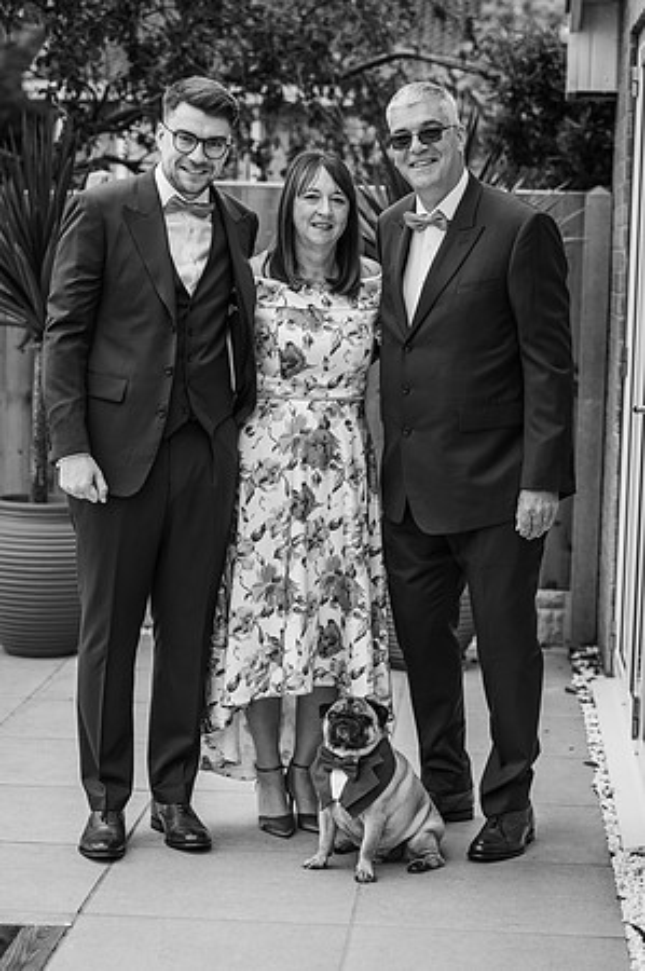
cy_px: 486
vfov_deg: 23.9
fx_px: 2289
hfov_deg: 16.0
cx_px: 322
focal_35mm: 85
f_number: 3.2
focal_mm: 85
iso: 100
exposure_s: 1/320
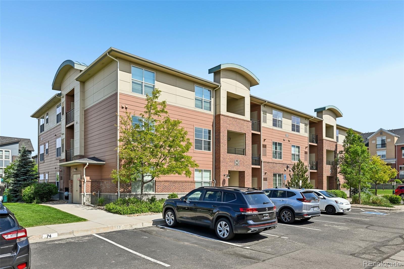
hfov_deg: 74.9
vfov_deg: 54.1
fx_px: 264
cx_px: 202
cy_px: 134
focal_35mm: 24
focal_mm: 23.5
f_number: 10
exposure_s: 1/100
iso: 64
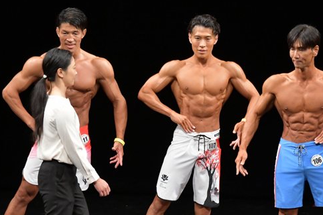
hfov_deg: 5.1
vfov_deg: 3.4
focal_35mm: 406
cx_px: 152
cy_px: 157
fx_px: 3640
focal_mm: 170
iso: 3200
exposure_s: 1/400
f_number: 5.6
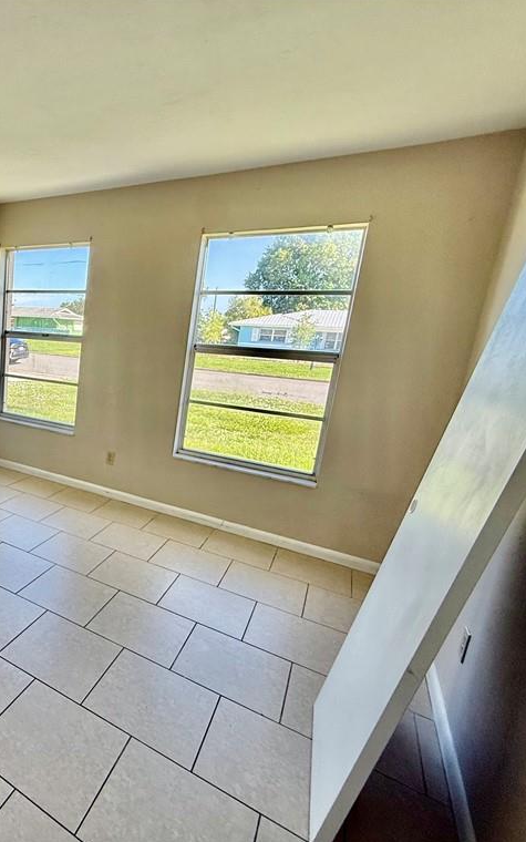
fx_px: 459
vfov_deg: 85.1
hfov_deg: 49.9
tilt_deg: -12.2
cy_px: 421
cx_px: 14
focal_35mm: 20
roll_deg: -3.1
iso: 64
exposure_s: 1/230
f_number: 2.2
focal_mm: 2.22
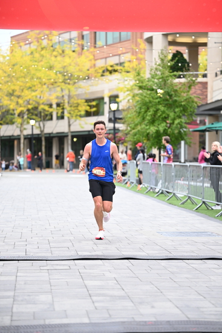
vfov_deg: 21.5
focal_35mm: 95
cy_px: 166
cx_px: 111
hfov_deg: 14.4
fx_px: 878
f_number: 2.8
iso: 1600
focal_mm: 95
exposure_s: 1/800
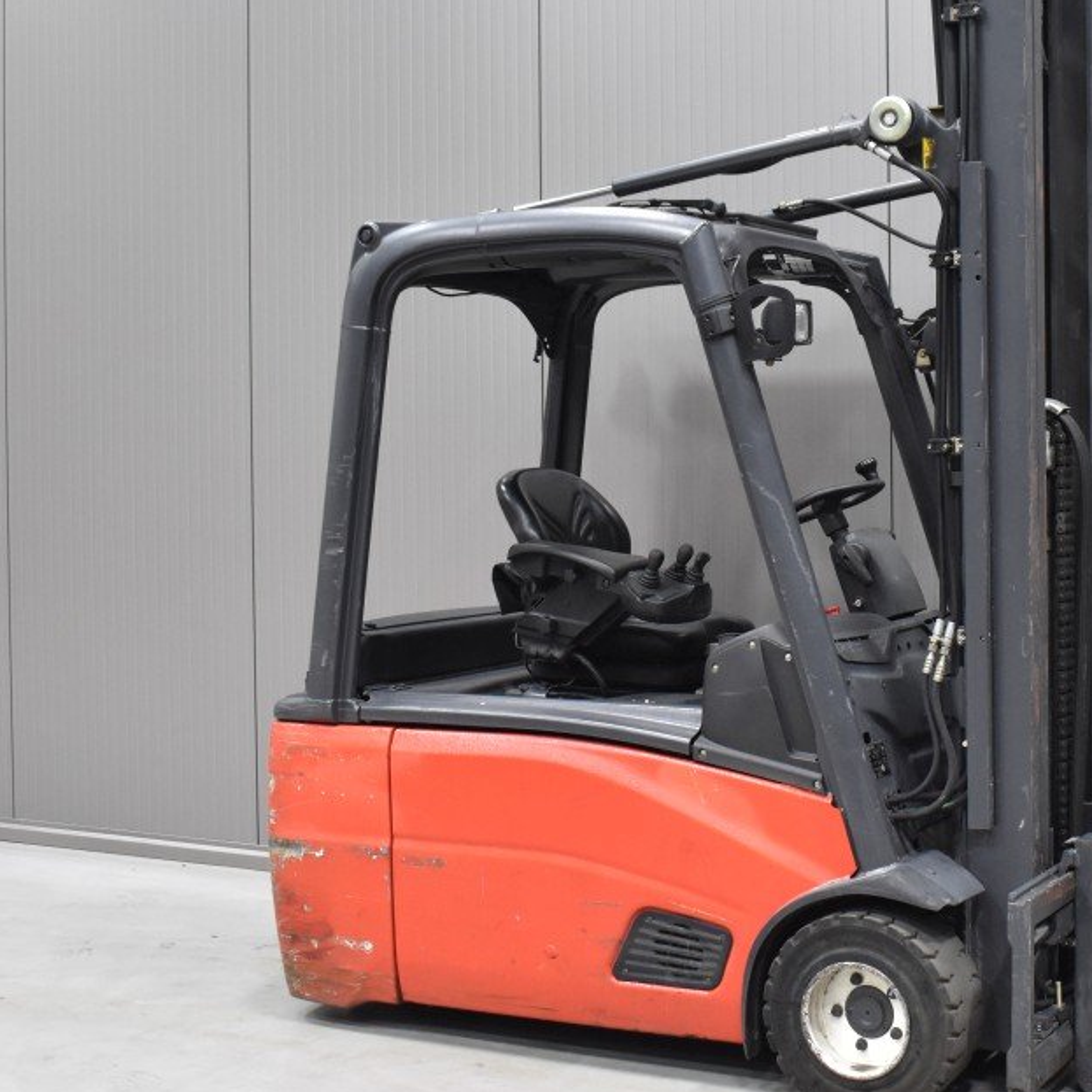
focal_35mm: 54
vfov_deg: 31.6
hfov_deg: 31.2
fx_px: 1927
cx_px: 798
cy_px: 498
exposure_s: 1/30
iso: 1600
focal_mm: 22
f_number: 5
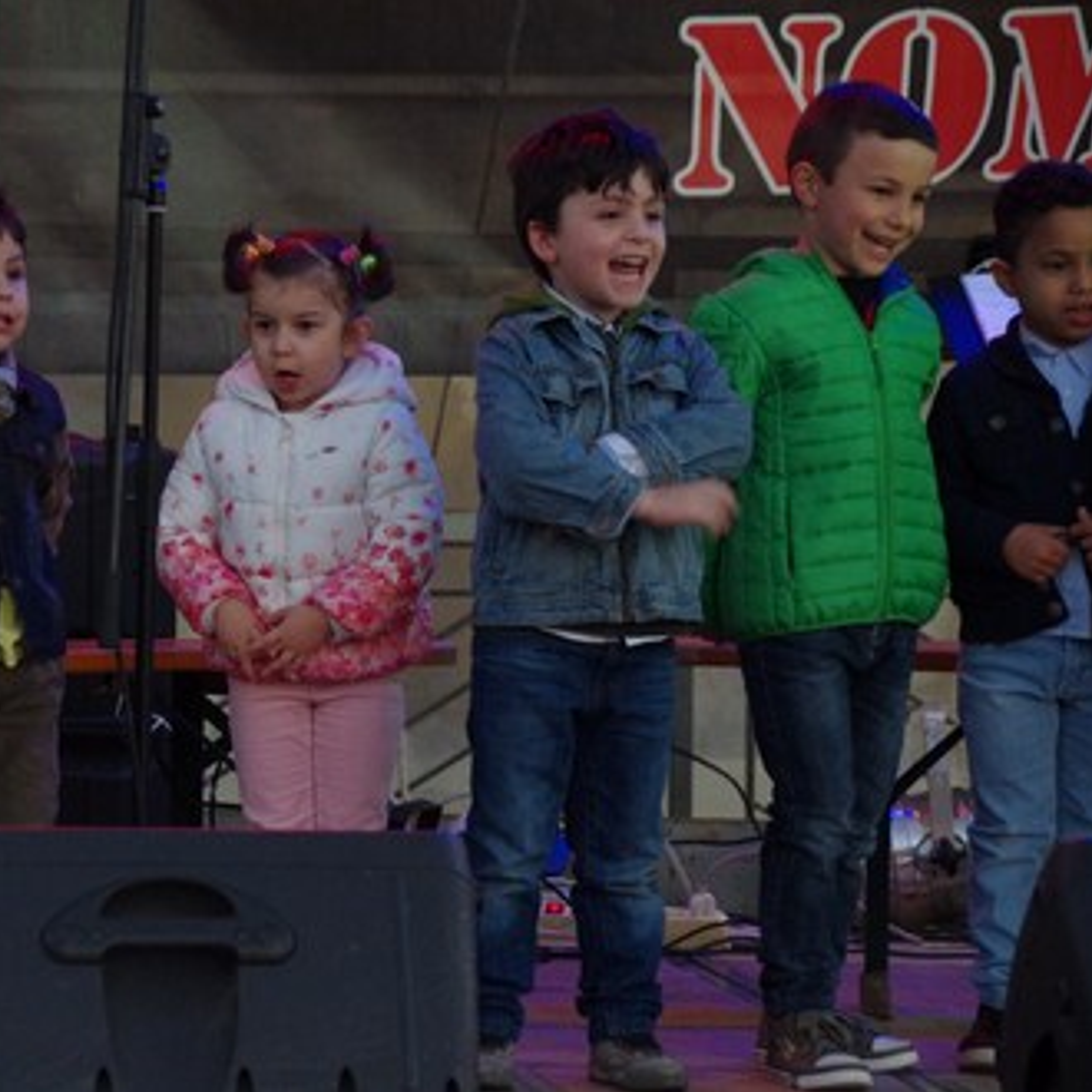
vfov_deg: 8.7
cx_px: 271
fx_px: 7209
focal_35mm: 202
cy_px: 548
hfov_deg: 8.6
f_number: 6.3
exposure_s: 1/60
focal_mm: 105
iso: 1600
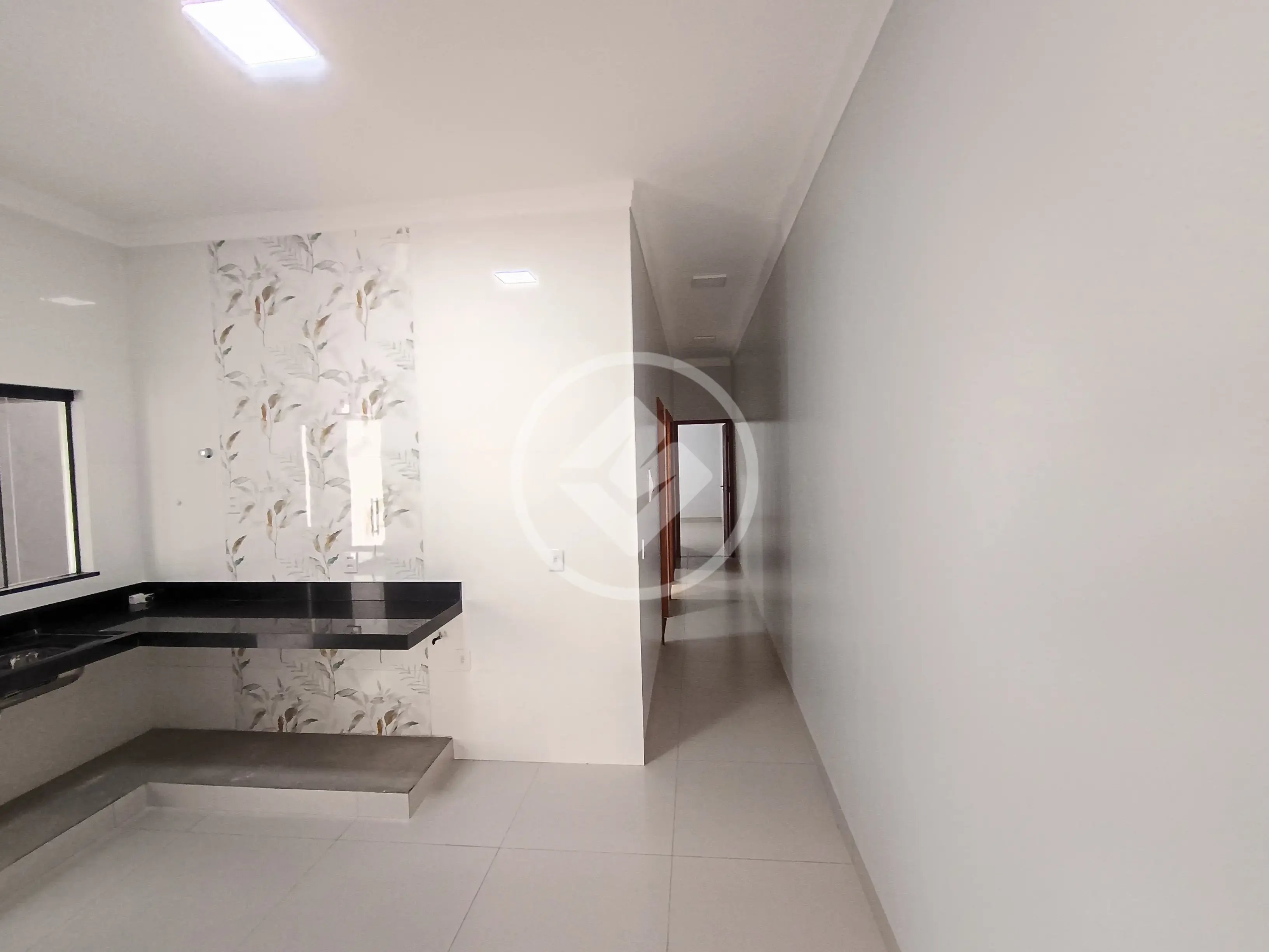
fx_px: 477
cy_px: 476
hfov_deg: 106.2
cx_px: 634
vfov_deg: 89.9
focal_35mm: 13
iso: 706
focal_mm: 1.64
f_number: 2.2
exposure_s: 1/30
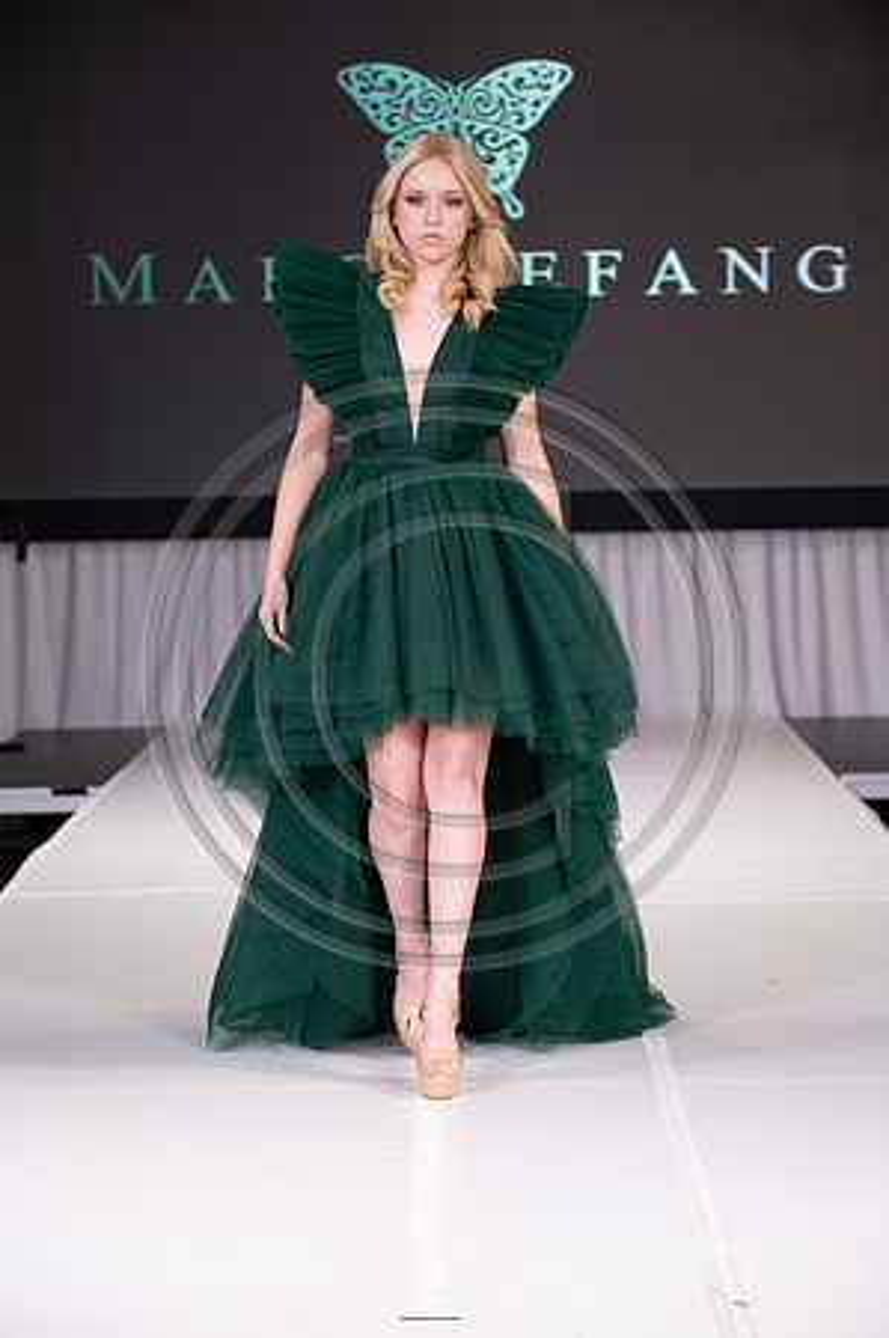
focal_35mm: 105
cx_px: 444
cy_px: 669
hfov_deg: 13.0
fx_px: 3898
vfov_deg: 19.5
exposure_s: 1/400
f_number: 5.6
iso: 2000
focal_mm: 105
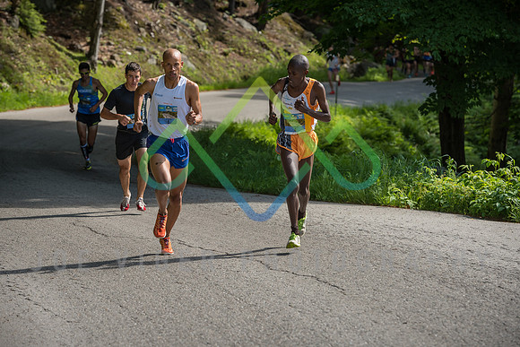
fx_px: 2415
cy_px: 174
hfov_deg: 12.3
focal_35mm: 167
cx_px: 260
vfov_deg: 8.2
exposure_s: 1/500
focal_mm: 150
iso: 200
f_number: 5.6
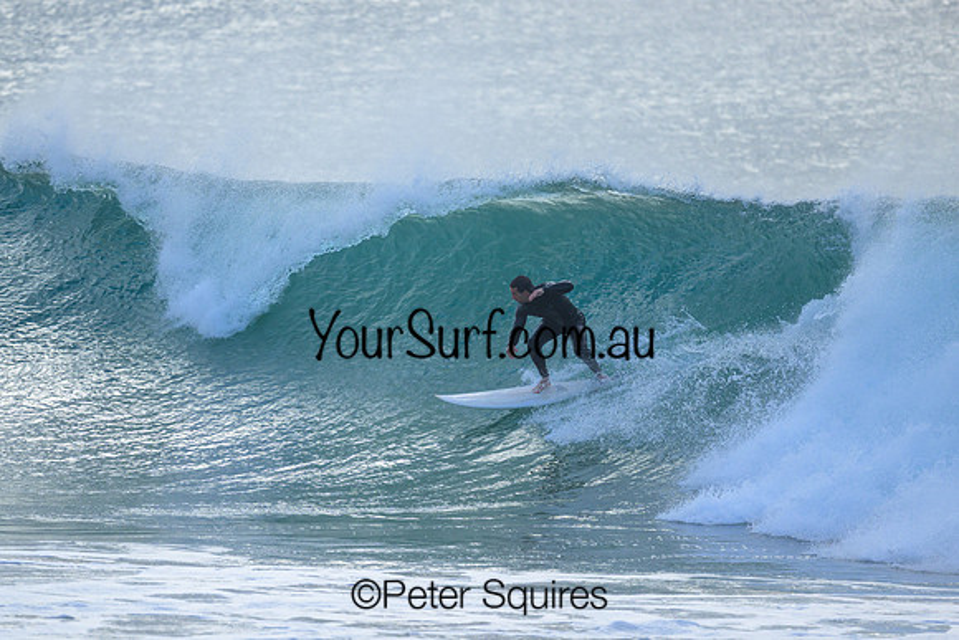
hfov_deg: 2.6
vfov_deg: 1.7
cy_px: 320
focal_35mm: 800
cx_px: 480
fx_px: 21315
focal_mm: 800
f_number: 6.3
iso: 800
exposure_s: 1/2500
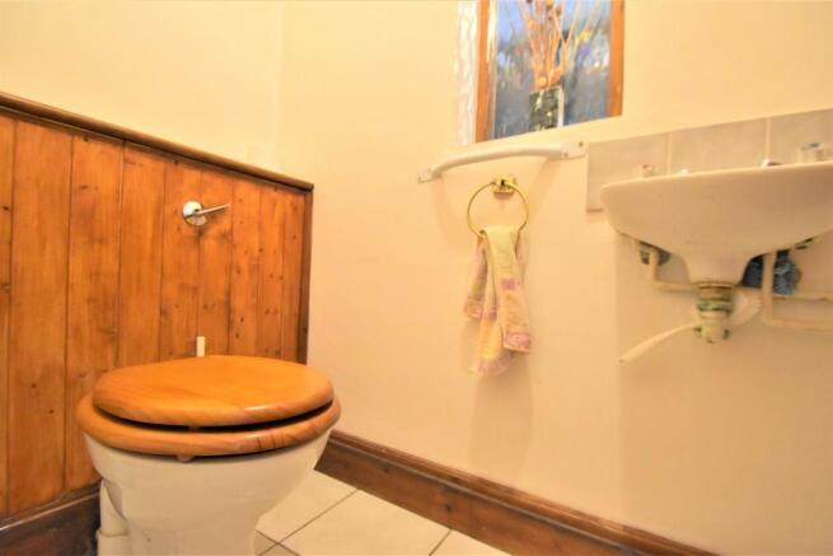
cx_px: 416
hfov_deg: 100.4
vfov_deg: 77.4
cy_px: 278
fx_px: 347
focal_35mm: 15
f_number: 3.5
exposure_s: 1/125
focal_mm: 10
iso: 2800
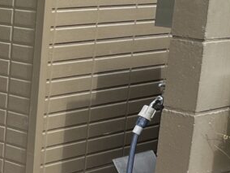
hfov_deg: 15.3
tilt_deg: -11.4
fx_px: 777
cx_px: -135
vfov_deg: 12.7
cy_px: 104
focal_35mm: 117
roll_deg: -0.7
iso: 50
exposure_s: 1/696
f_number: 1.6
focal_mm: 5.1
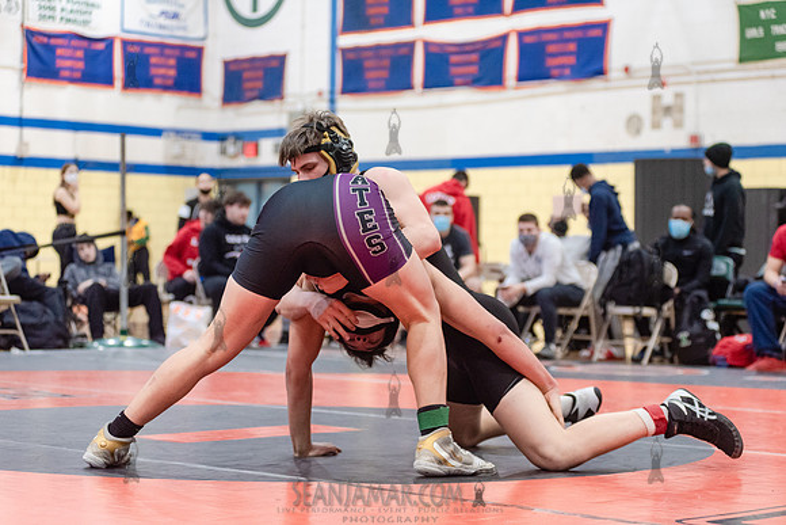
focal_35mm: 80
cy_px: 262
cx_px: 393
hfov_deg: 25.4
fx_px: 1747
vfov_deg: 17.1
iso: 4000
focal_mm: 80
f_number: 3.5
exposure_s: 1/320
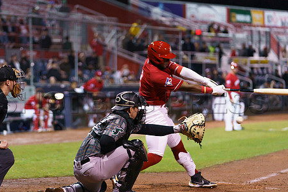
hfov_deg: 11.9
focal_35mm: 173
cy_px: 96
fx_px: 1384
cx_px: 120
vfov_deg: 7.9
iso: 2000
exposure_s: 1/1000
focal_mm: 135
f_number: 2.8
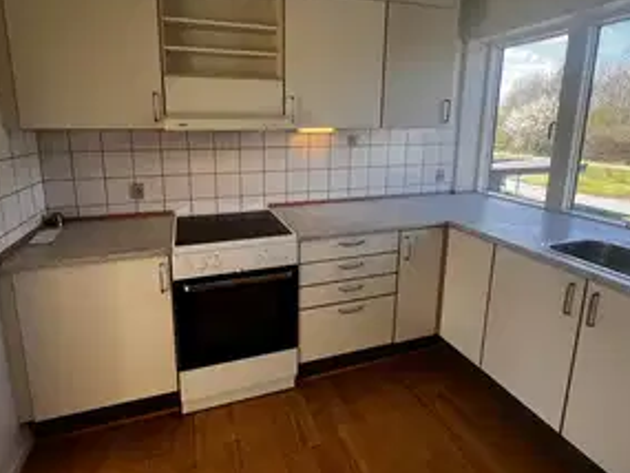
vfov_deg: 73.8
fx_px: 310
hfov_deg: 90.8
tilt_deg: -10.1
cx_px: 291
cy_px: 186
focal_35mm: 17
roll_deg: -0.2
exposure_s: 1/125
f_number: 1.8
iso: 32
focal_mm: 1.57
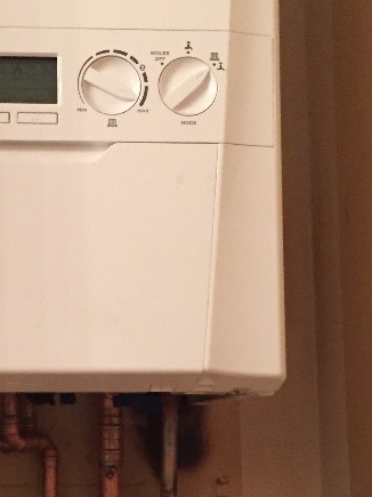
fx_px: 1147
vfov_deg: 24.3
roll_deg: -1.0
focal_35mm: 80
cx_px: 17
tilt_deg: +6.7
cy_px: 340
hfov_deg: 18.0
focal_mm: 4.15
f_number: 2.2
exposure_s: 1/17
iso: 320
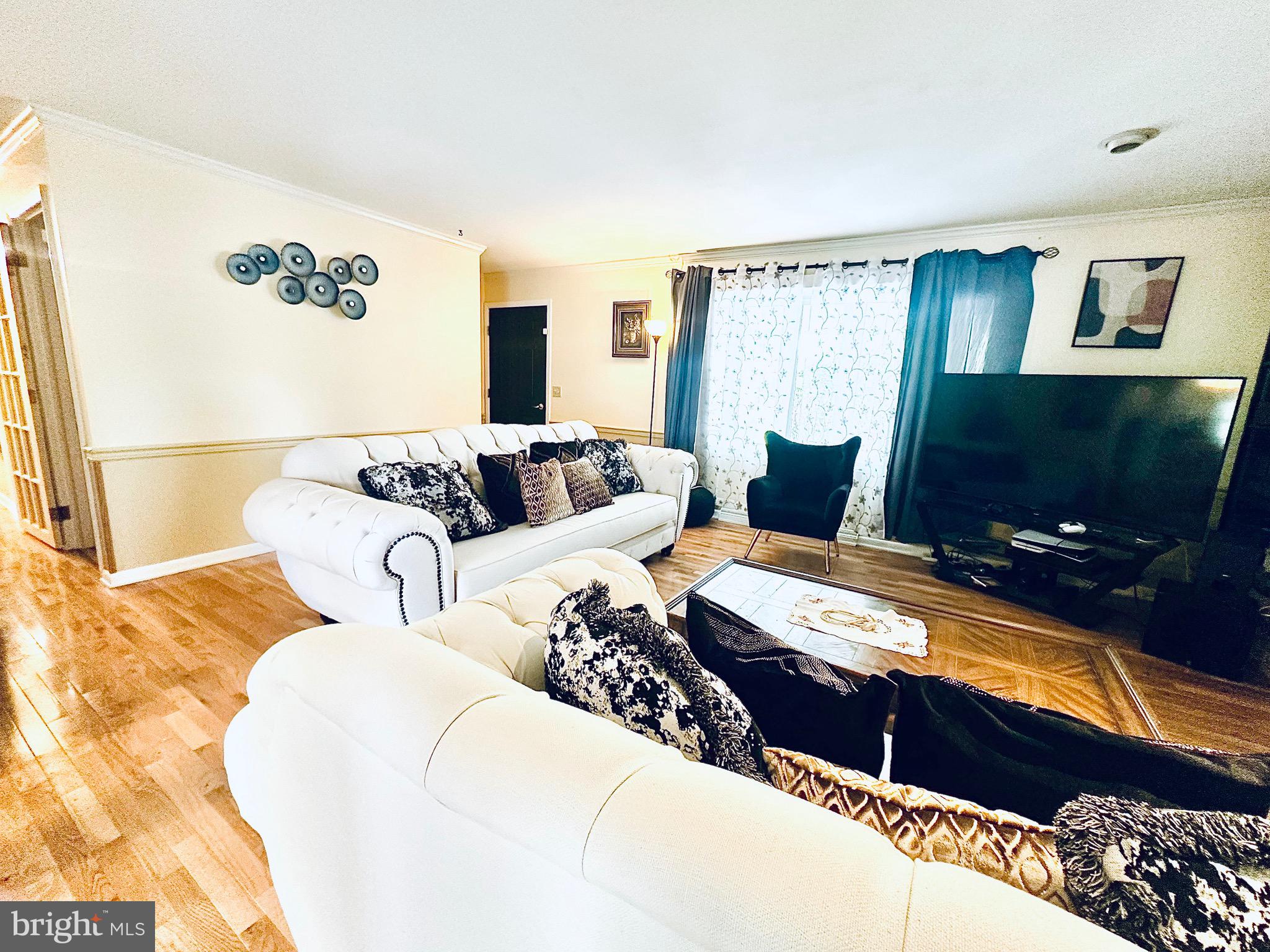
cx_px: 635
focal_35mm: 14
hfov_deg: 102.1
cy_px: 476
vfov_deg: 85.7
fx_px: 514
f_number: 2.2
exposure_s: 1/60
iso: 400
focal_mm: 2.22
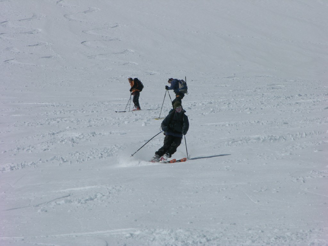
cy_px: 123
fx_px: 2653
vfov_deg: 5.3
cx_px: 164
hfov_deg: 7.1
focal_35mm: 280
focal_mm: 71.2
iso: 50
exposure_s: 1/617
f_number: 7.4
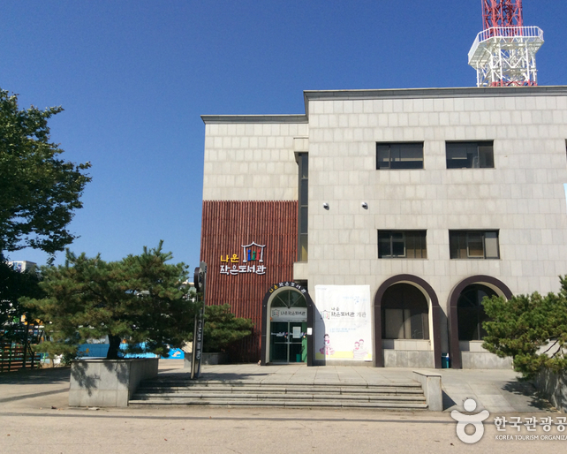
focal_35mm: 35
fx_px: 588
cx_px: 287
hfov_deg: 51.5
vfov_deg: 42.2
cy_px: 225
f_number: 2.4
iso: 32
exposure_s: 1/2203
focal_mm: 3.3
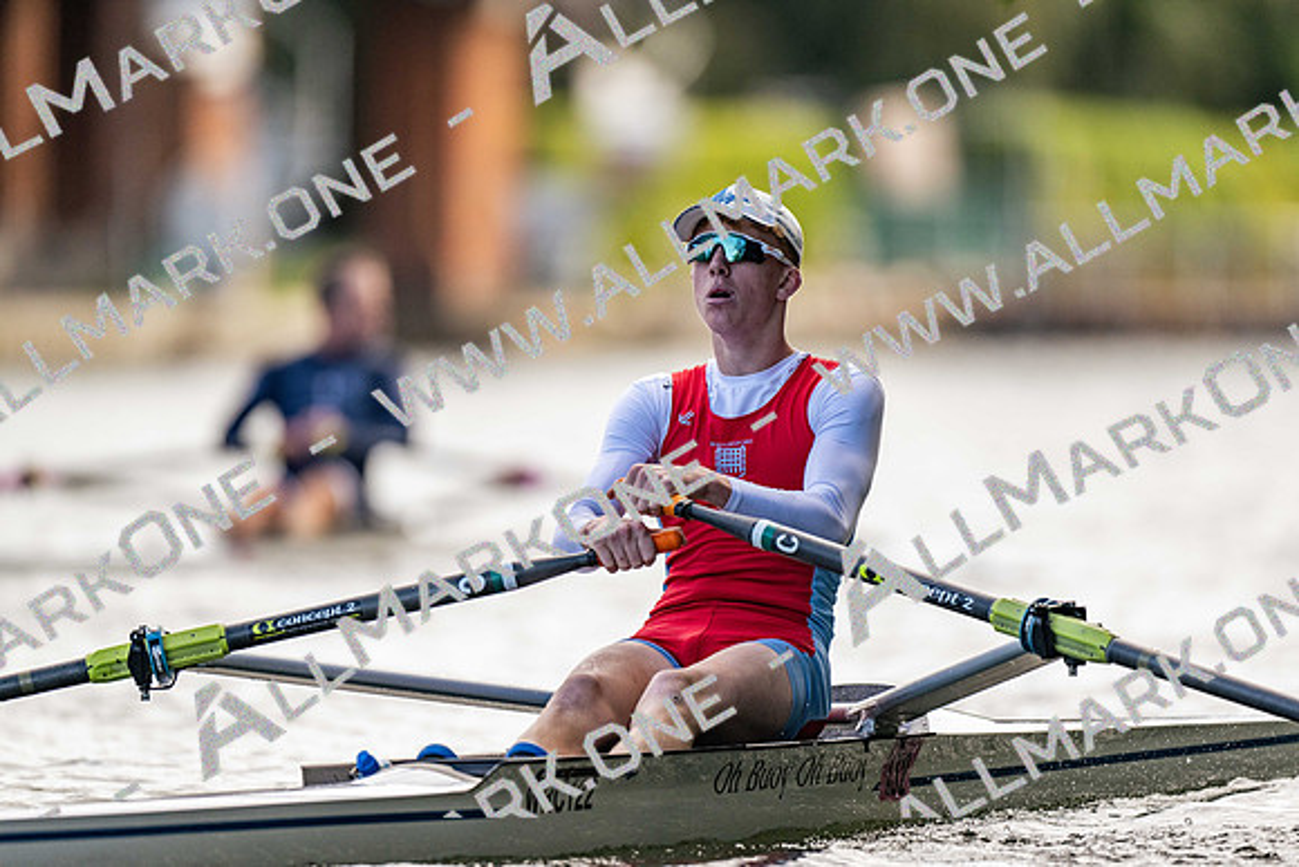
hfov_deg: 3.4
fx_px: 21654
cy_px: 434
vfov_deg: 2.3
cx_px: 650
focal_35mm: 600
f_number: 4
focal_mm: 600
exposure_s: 1/2500
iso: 560
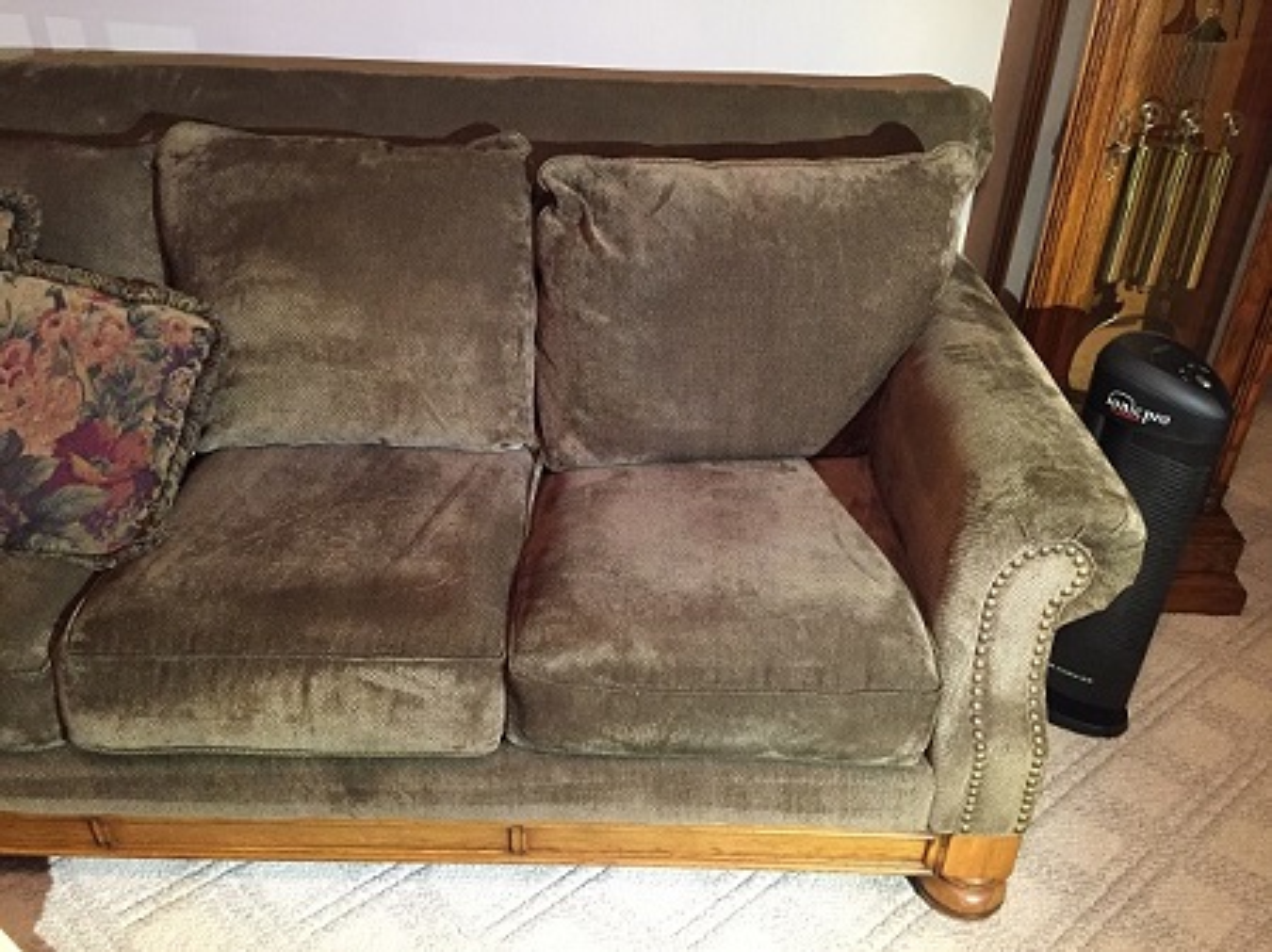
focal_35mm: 29
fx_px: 1065
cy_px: 476
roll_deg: -1.1
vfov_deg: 48.2
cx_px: 636
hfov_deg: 61.7
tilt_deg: -33.0
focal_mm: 4.15
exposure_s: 1/24
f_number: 2.2
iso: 250
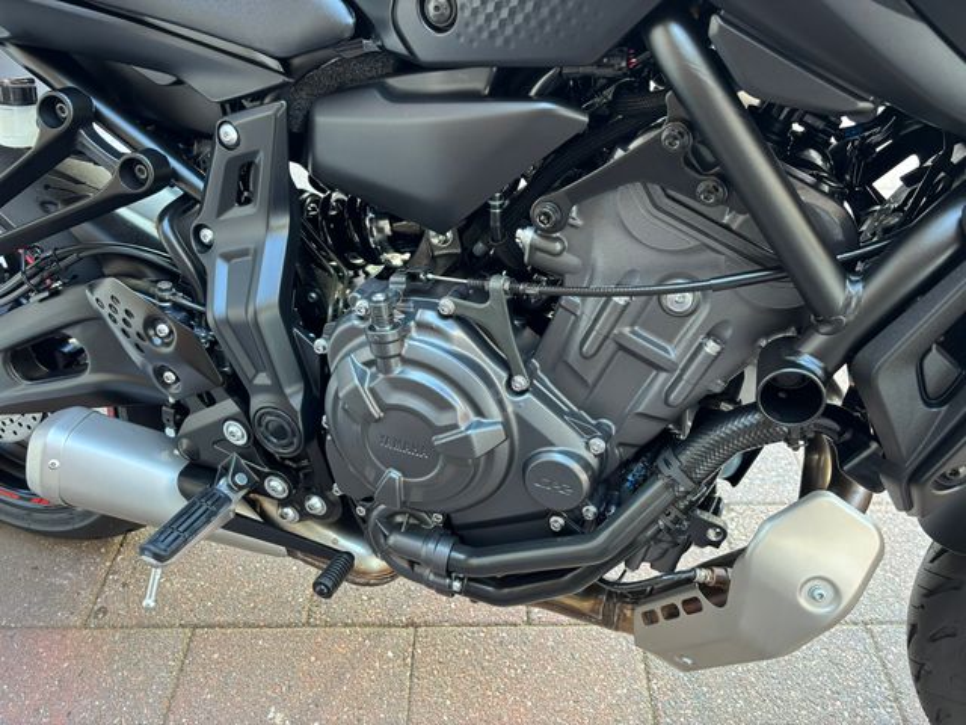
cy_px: 362
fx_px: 726
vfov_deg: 53.1
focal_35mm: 26
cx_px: 483
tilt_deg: -41.4
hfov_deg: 67.3
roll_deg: +1.3
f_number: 1.6
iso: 160
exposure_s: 1/60
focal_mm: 5.96
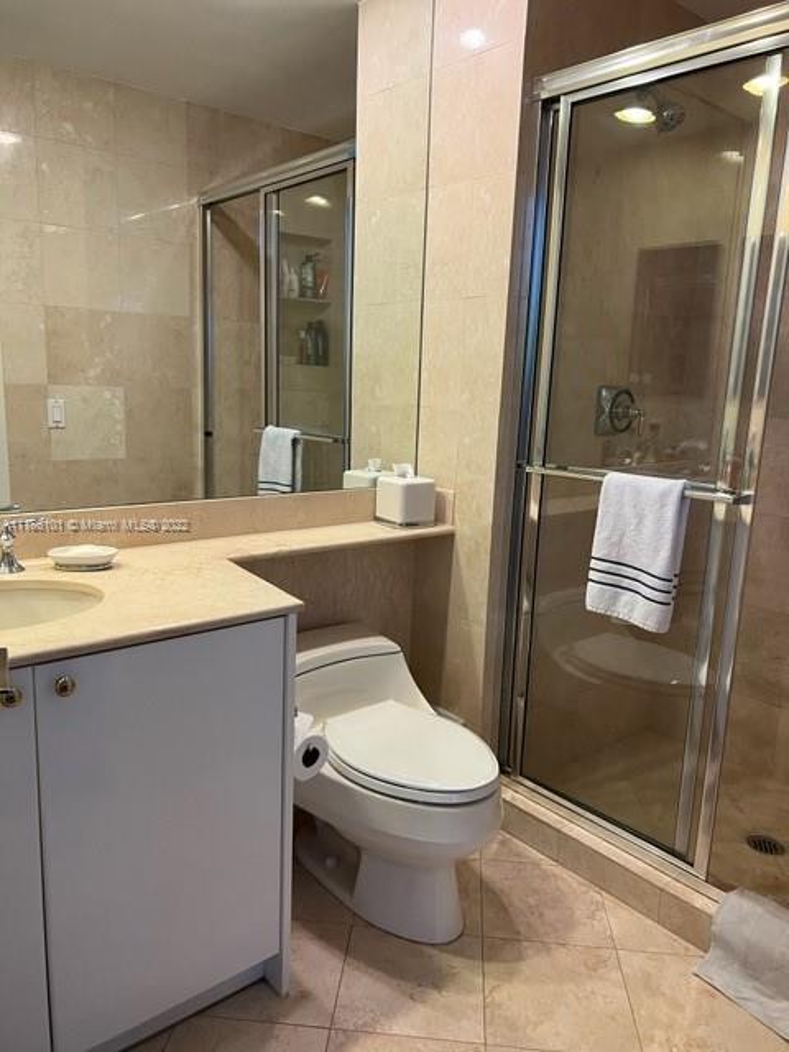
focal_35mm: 26
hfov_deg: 53.1
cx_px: 394
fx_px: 790
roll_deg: -2.3
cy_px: 526
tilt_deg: -11.2
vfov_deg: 67.3
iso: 160
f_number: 1.5
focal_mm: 5.7
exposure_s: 1/60
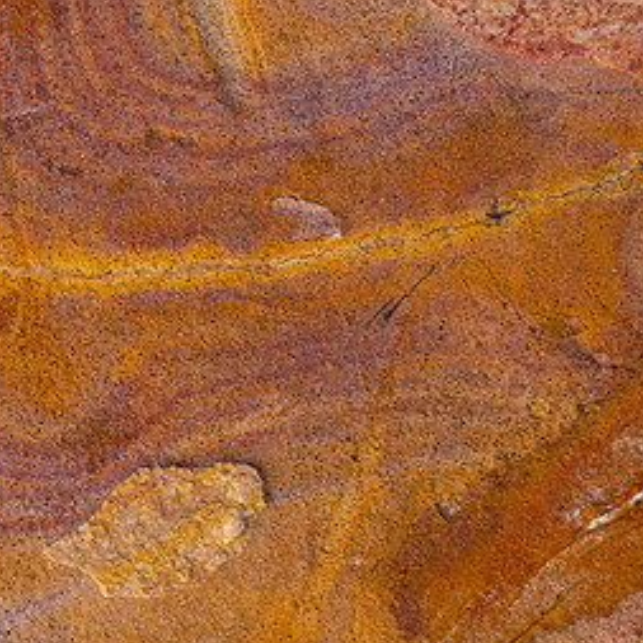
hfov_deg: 10.7
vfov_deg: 10.8
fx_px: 3405
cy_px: 291
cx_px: 51
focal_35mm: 162
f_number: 10
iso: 400
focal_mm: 40
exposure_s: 1/400
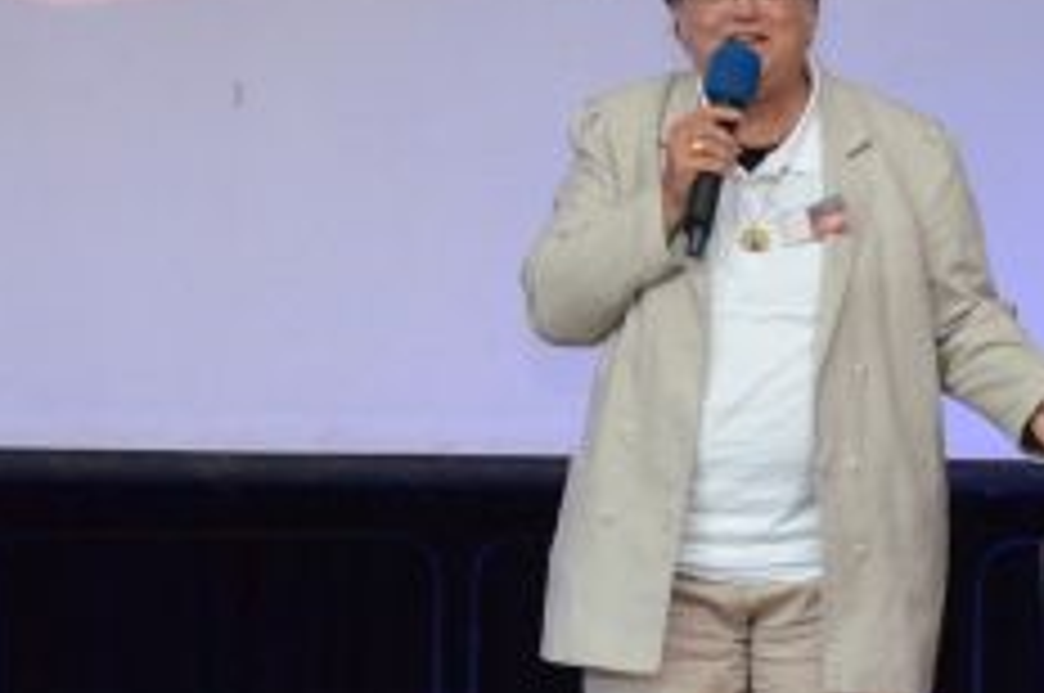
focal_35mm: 181
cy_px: 153
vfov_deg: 7.6
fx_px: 5234
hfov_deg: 11.4
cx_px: 626
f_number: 4.5
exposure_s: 1/60
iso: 3200
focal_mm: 35
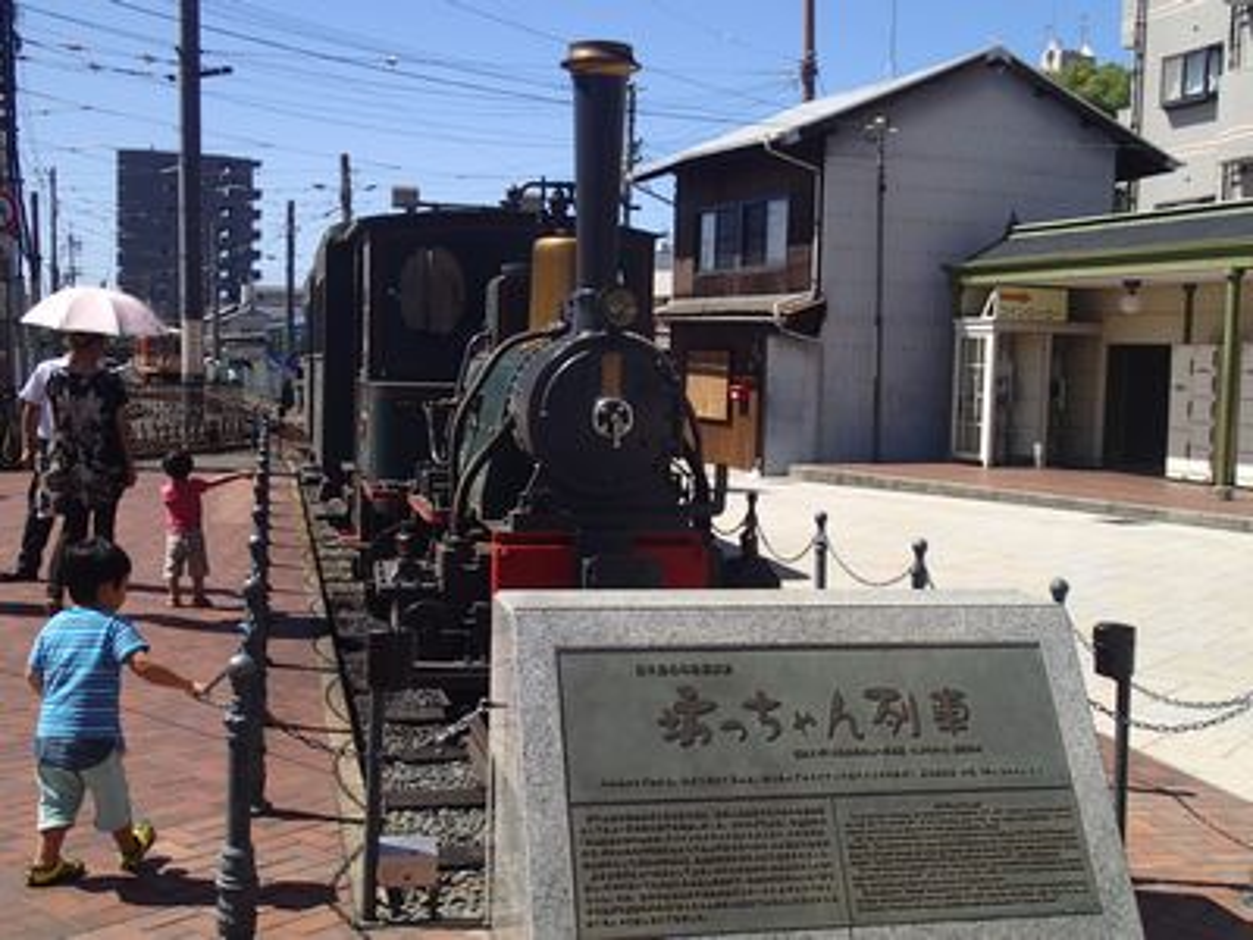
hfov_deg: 46.8
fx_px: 1448
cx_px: 626
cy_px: 470
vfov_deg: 36.0
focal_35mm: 40
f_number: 4
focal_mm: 7.34
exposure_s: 1/800
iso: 100
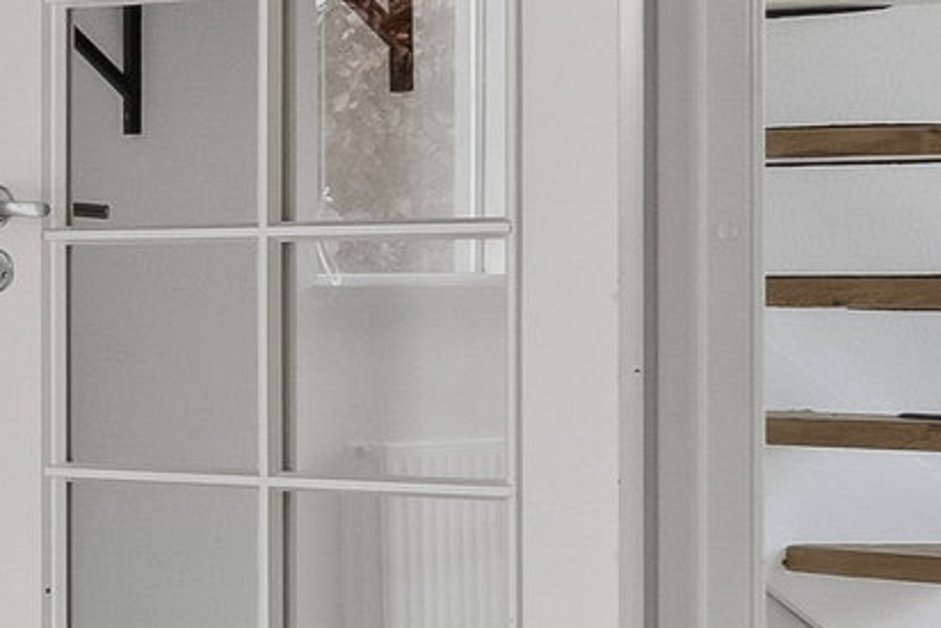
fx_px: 4143
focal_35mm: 158
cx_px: -1172
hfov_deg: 11.2
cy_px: 290
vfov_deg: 8.7
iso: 200
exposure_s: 1/20
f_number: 8
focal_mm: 14.5
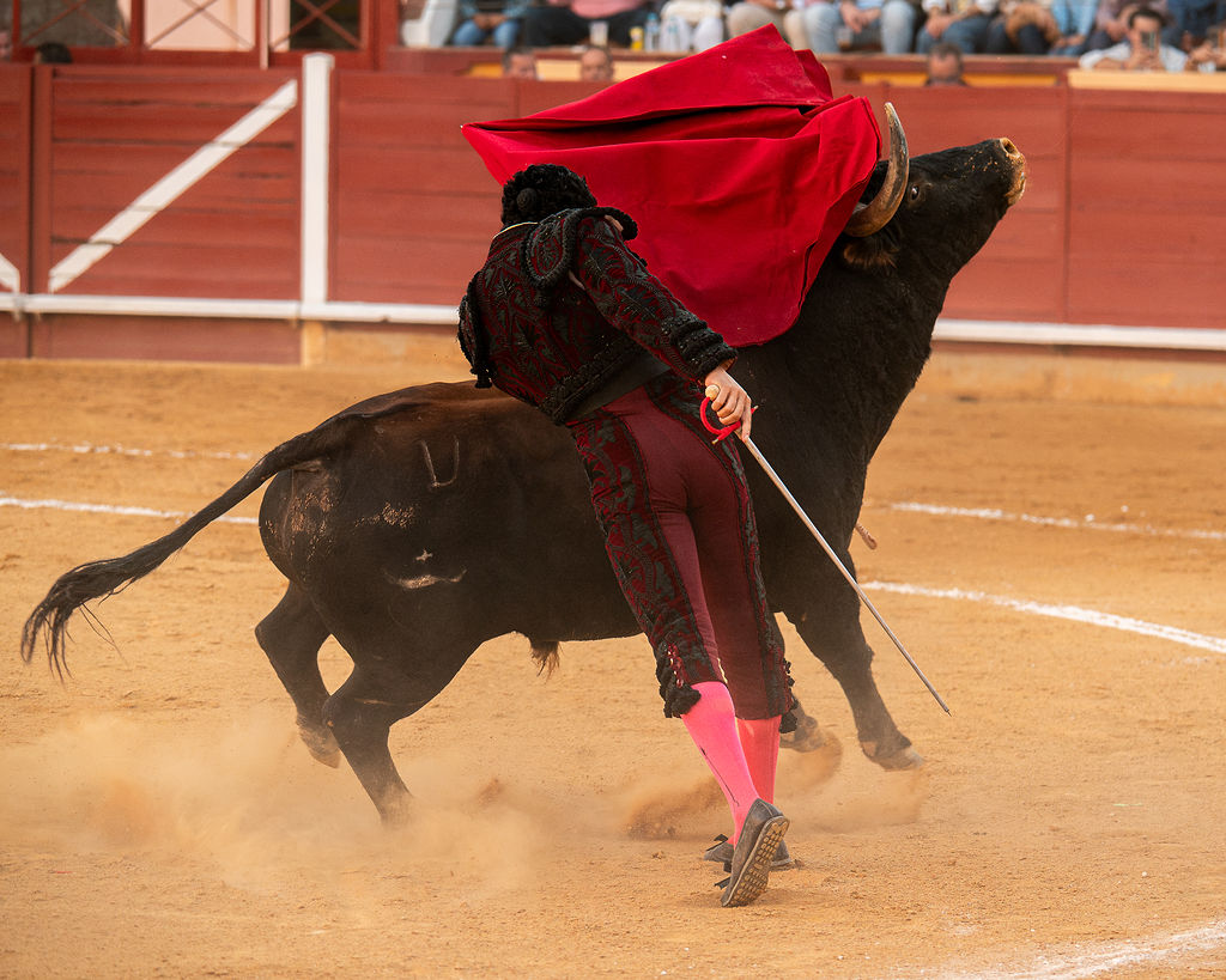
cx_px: 712
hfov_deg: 10.1
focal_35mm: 192
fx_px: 6950
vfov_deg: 8.1
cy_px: 490
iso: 2000
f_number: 5.6
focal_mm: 170.1
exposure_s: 1/1000
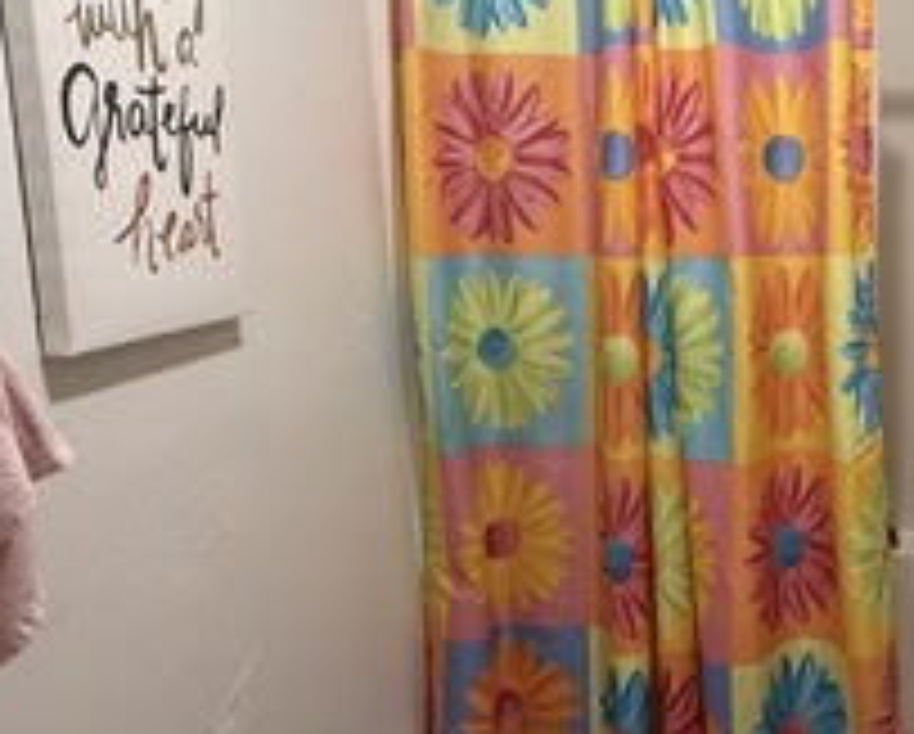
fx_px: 1165
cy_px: 351
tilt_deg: -9.6
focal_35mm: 43
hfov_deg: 39.9
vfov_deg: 35.0
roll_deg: +2.2
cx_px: 810
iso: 250
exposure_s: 1/60
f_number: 2.2
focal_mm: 2.22
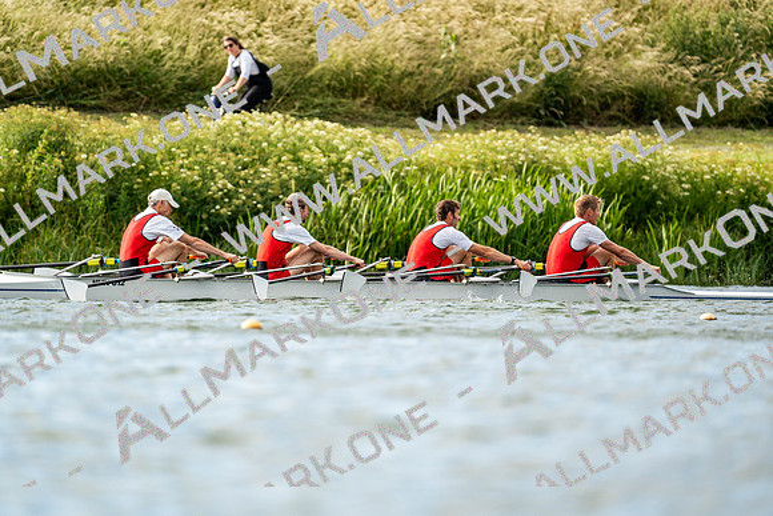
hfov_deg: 3.4
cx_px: 386
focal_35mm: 600
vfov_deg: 2.3
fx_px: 12886
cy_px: 258
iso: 400
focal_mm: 600
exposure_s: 1/2000
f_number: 6.3
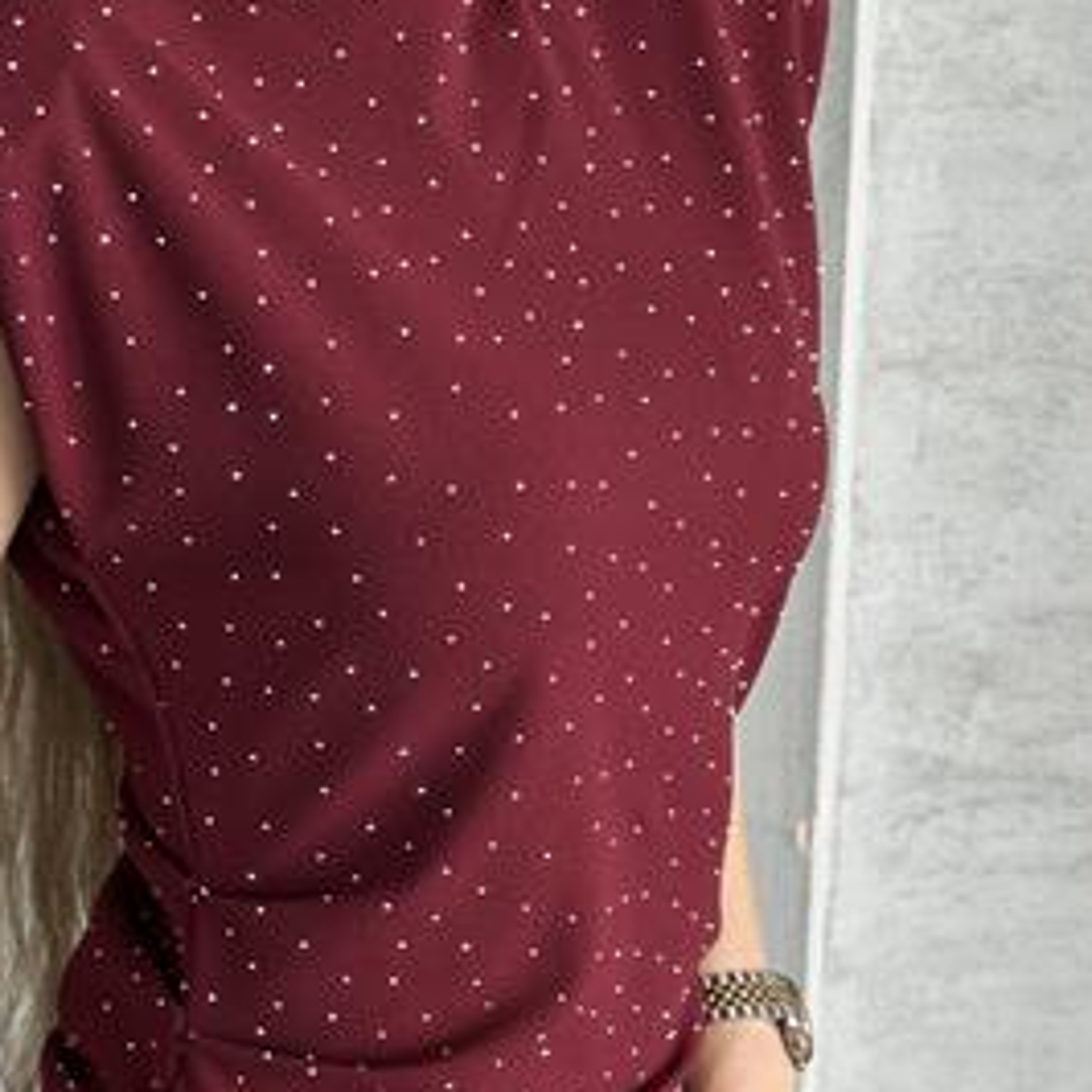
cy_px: 858
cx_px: 365
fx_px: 2962
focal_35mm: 83
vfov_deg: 20.7
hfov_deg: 20.8
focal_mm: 6.86
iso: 80
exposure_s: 1/68
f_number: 1.78
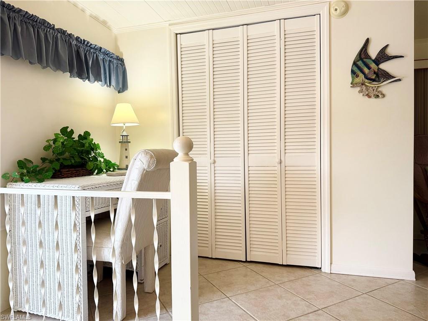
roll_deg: +1.4
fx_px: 297
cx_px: 214
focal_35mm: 24
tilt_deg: -0.7
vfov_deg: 56.8
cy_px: 160
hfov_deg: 71.6
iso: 80
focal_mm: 6.76
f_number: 1.78
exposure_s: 1/120
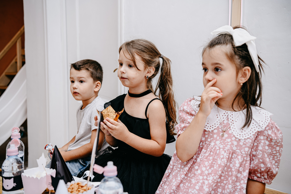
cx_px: 146
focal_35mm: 40
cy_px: 97
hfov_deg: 48.5
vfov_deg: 33.4
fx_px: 323
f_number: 3.5
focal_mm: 40
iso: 160
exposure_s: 1/160
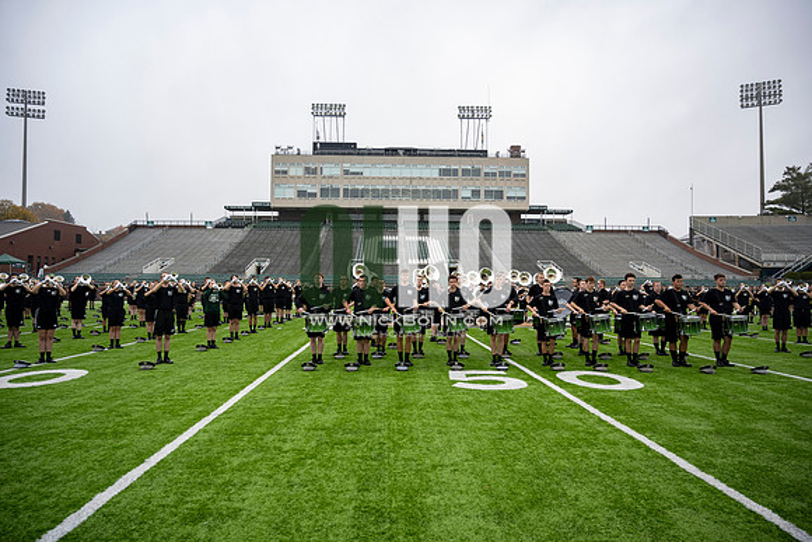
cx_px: 406
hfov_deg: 73.7
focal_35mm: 24
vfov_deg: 53.2
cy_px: 271
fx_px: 541
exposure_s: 1/200
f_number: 4
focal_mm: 24
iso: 320
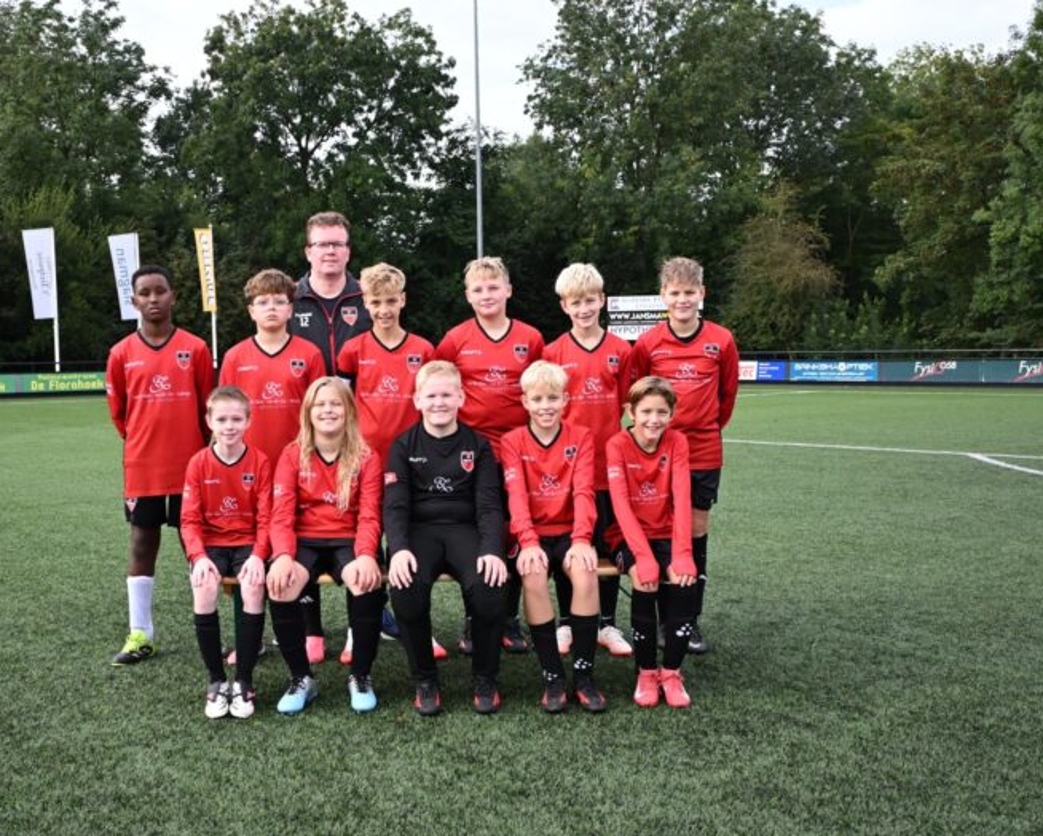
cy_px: 424
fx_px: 1205
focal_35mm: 39
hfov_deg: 46.6
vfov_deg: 38.3
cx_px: 421
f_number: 5
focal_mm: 23
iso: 640
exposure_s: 1/800
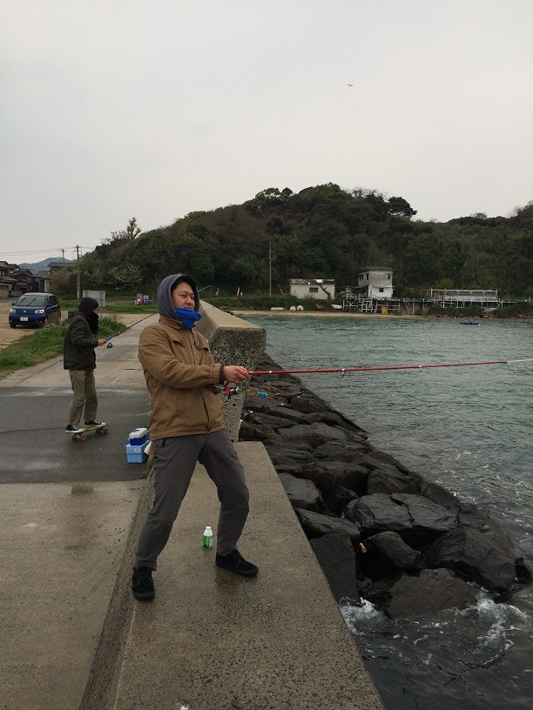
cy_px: 355
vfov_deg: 60.0
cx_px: 266
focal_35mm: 30
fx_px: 616
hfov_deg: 46.8
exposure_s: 1/720
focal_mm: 4.12
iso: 32
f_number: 2.2
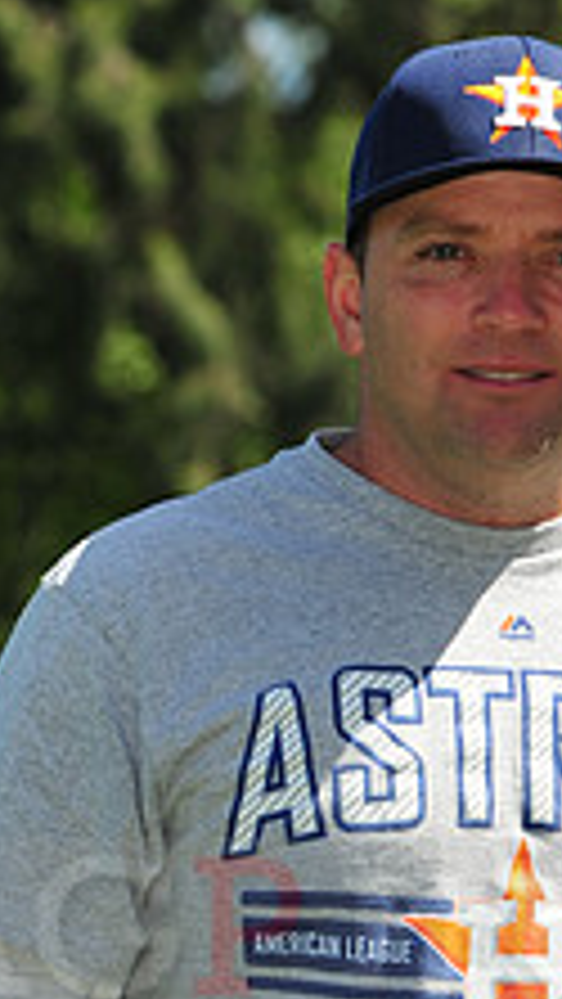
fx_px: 8683
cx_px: 670
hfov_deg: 3.7
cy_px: 900
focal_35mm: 328
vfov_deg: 6.6
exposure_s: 1/640
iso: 200
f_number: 7.1
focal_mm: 120
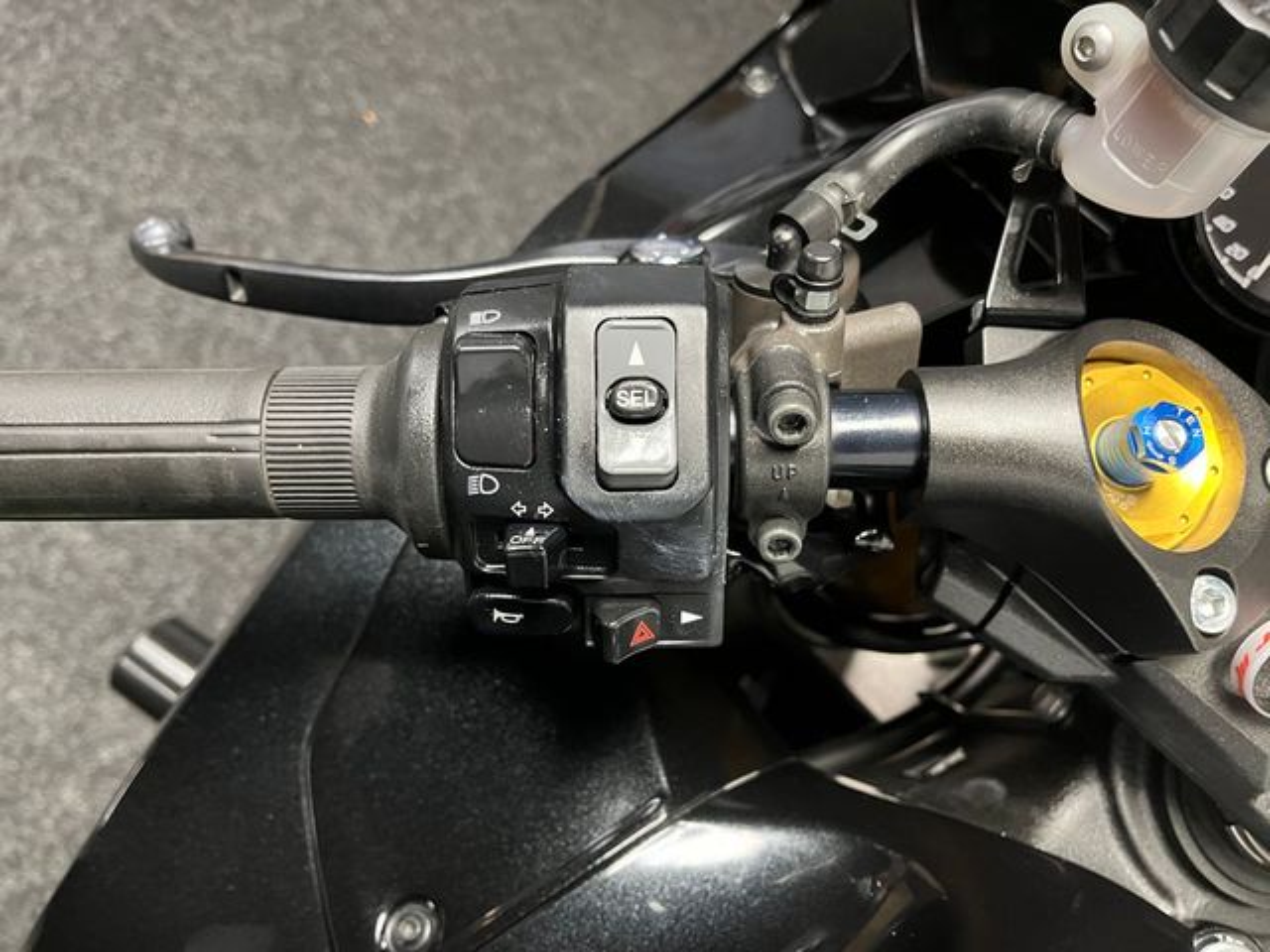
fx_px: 954
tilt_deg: -53.1
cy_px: 476
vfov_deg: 53.1
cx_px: 635
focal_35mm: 26
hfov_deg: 67.3
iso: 500
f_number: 1.6
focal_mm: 5.1
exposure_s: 1/33
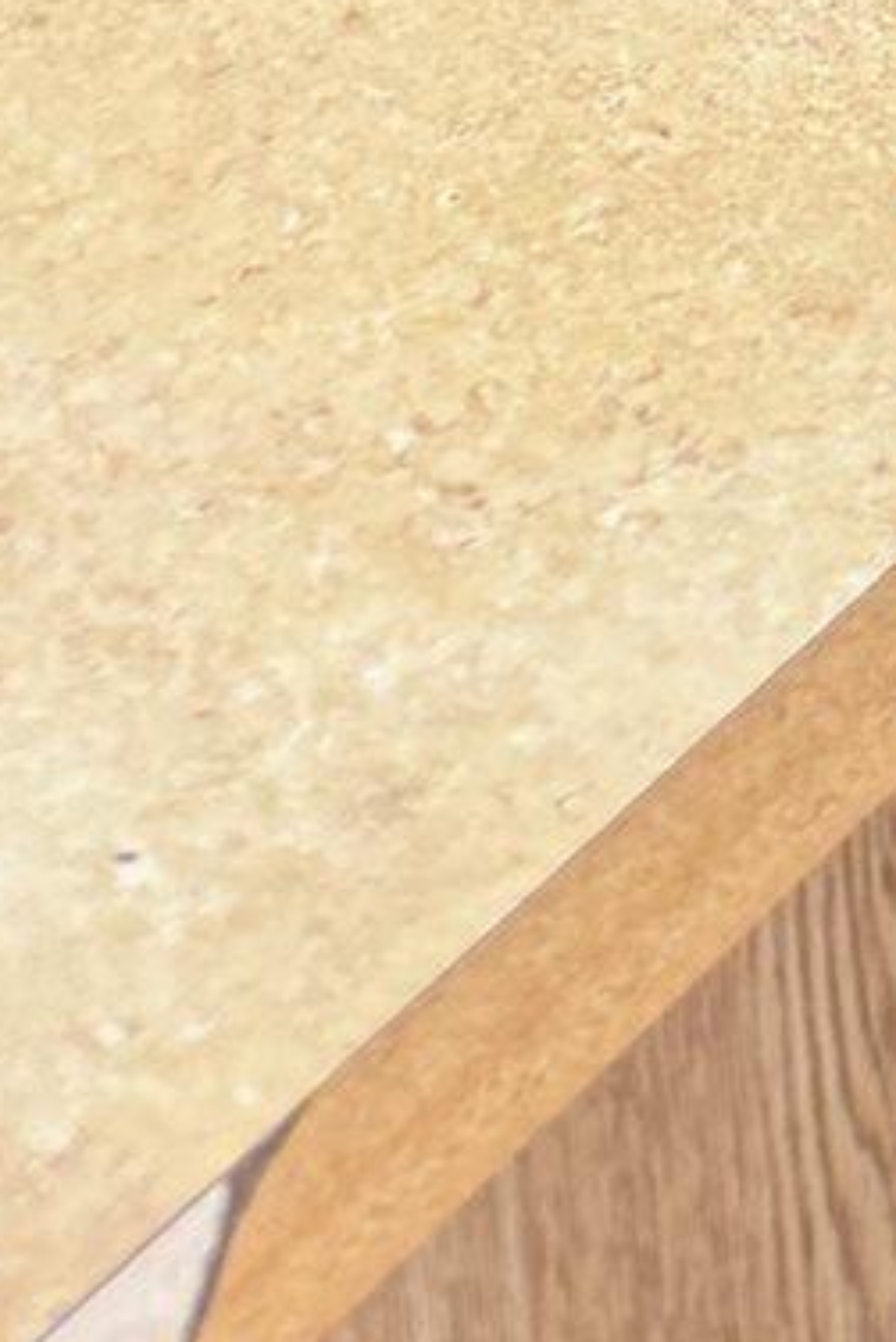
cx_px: 2888
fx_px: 5706
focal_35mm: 153
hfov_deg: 7.6
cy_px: -2306
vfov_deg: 10.6
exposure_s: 1/121
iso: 200
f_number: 1.78
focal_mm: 6.76
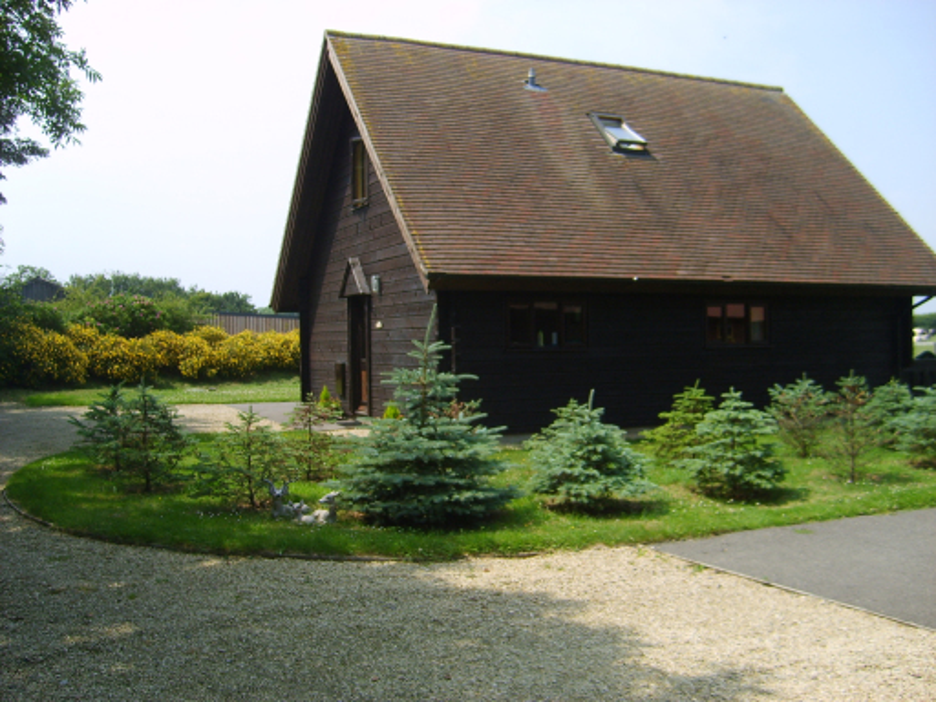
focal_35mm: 35
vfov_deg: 40.7
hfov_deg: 52.6
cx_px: 468
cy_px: 351
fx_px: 946
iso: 50
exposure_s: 1/1000
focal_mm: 5.8
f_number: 2.8
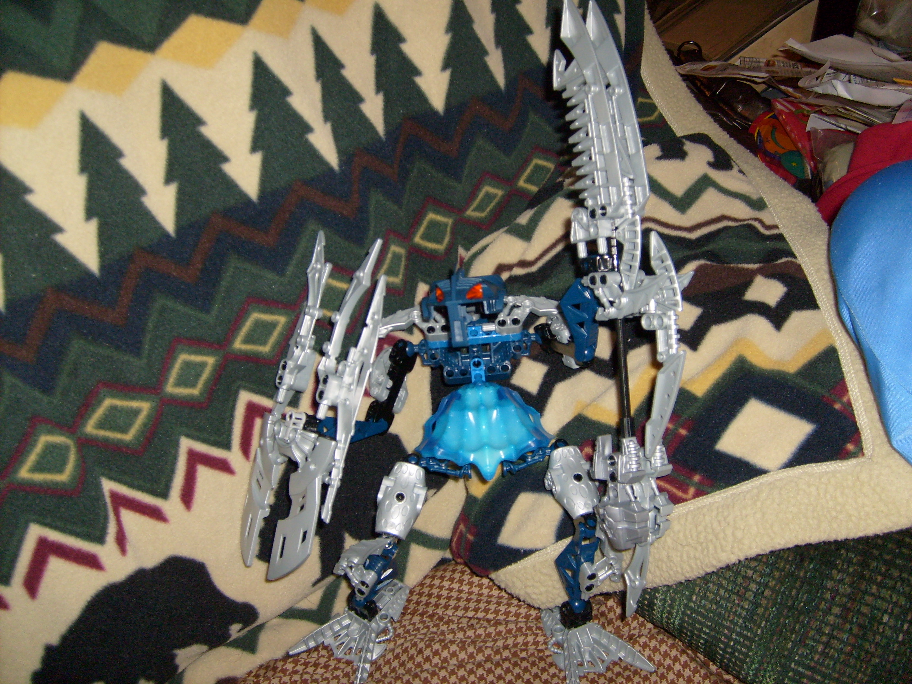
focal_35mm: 35
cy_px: 342
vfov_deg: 40.7
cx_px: 456
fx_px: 922
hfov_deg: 52.6
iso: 100
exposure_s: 1/45
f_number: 2.8
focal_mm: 5.8
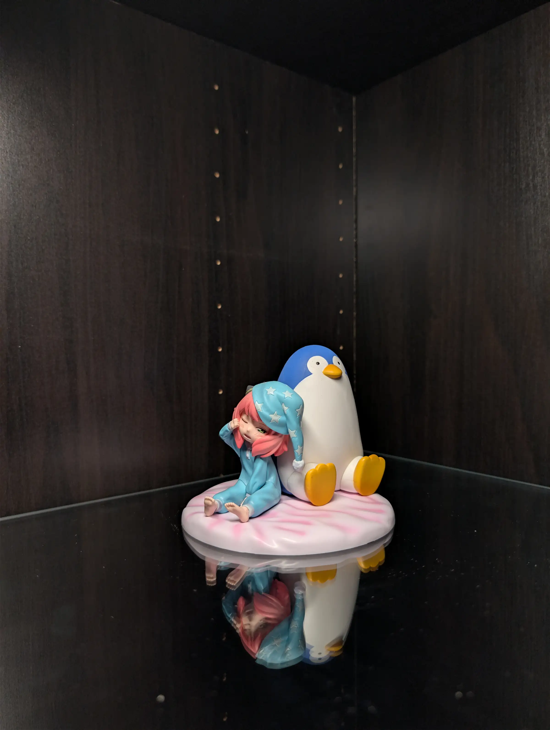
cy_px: 365
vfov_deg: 71.5
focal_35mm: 24
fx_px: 507
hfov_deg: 56.9
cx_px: 275
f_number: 1.68
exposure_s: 1/19.7
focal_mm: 6.9
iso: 46
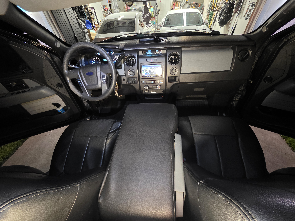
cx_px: 148
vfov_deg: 89.9
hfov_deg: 106.2
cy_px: 110
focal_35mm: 13
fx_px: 111
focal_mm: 2.2
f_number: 1.9
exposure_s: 1/24
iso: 1000
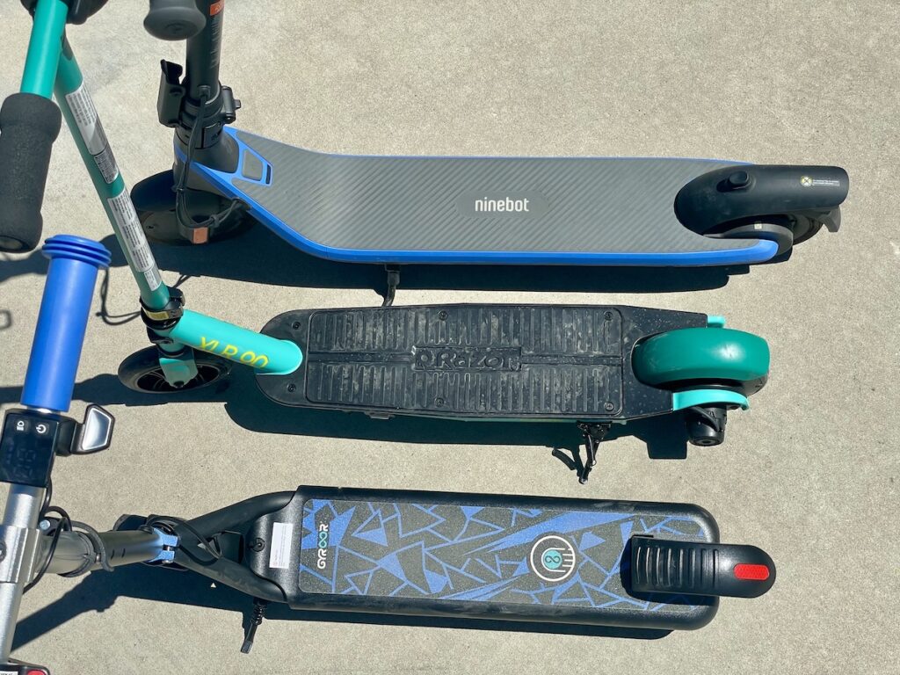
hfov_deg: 36.8
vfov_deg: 28.0
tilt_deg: -66.3
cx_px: 450
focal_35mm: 52
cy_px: 338
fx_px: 1352
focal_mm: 6
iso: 25
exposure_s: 1/2179
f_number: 2
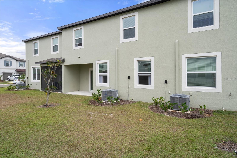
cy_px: 79
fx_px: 132
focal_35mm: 20
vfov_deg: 61.9
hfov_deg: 84.0
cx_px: 118
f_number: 8
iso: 320
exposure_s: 1/100
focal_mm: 20
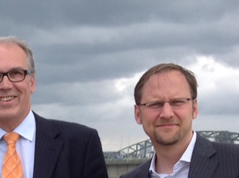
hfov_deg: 12.8
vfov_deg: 9.7
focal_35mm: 146
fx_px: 1006
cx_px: -134
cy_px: 306
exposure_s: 1/889
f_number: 2.4
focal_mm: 4.28
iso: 50
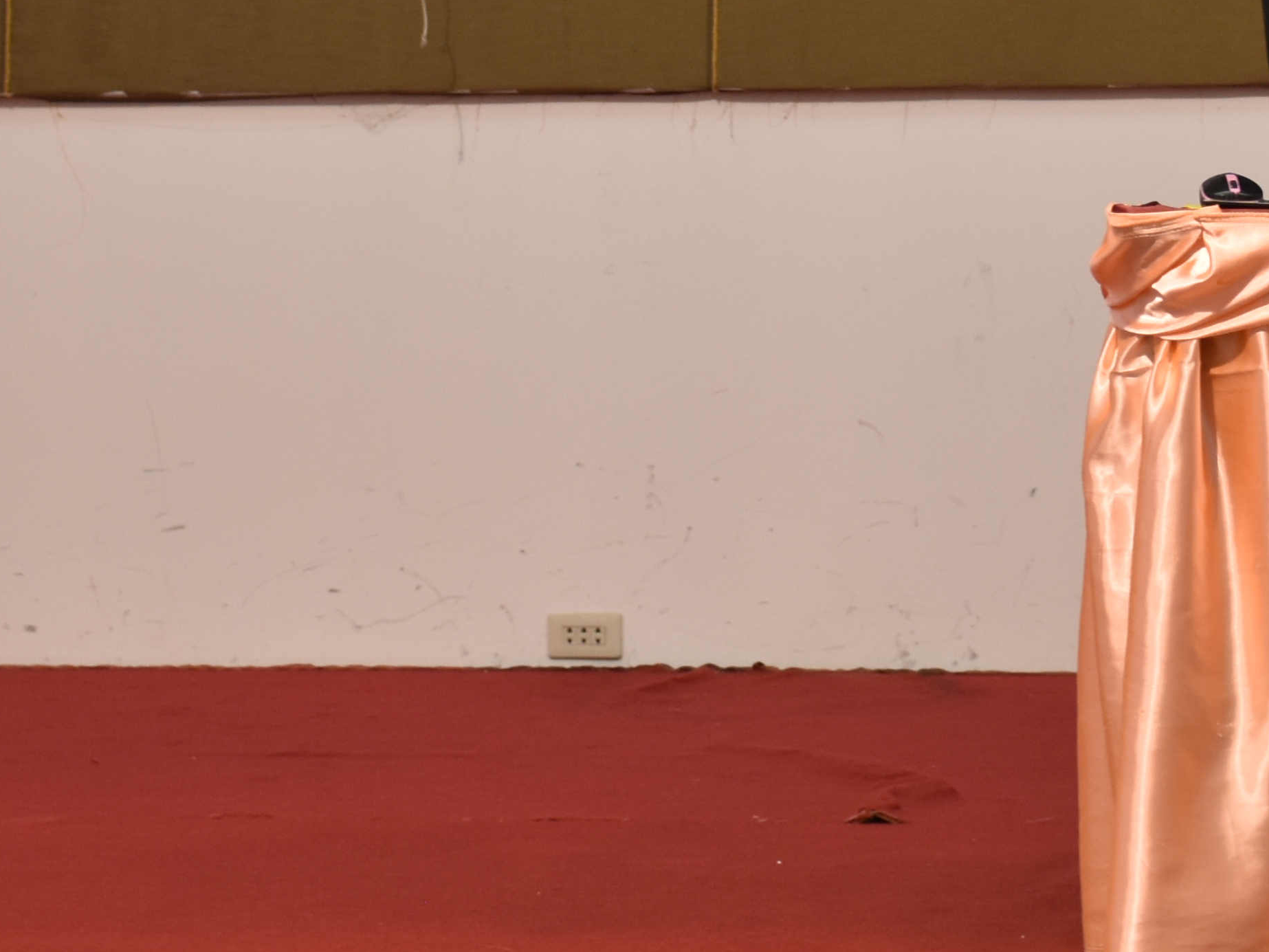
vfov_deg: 11.5
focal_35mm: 127
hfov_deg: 15.5
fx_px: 4640
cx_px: 1035
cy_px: -201
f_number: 4
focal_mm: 27
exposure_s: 1/60
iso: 500
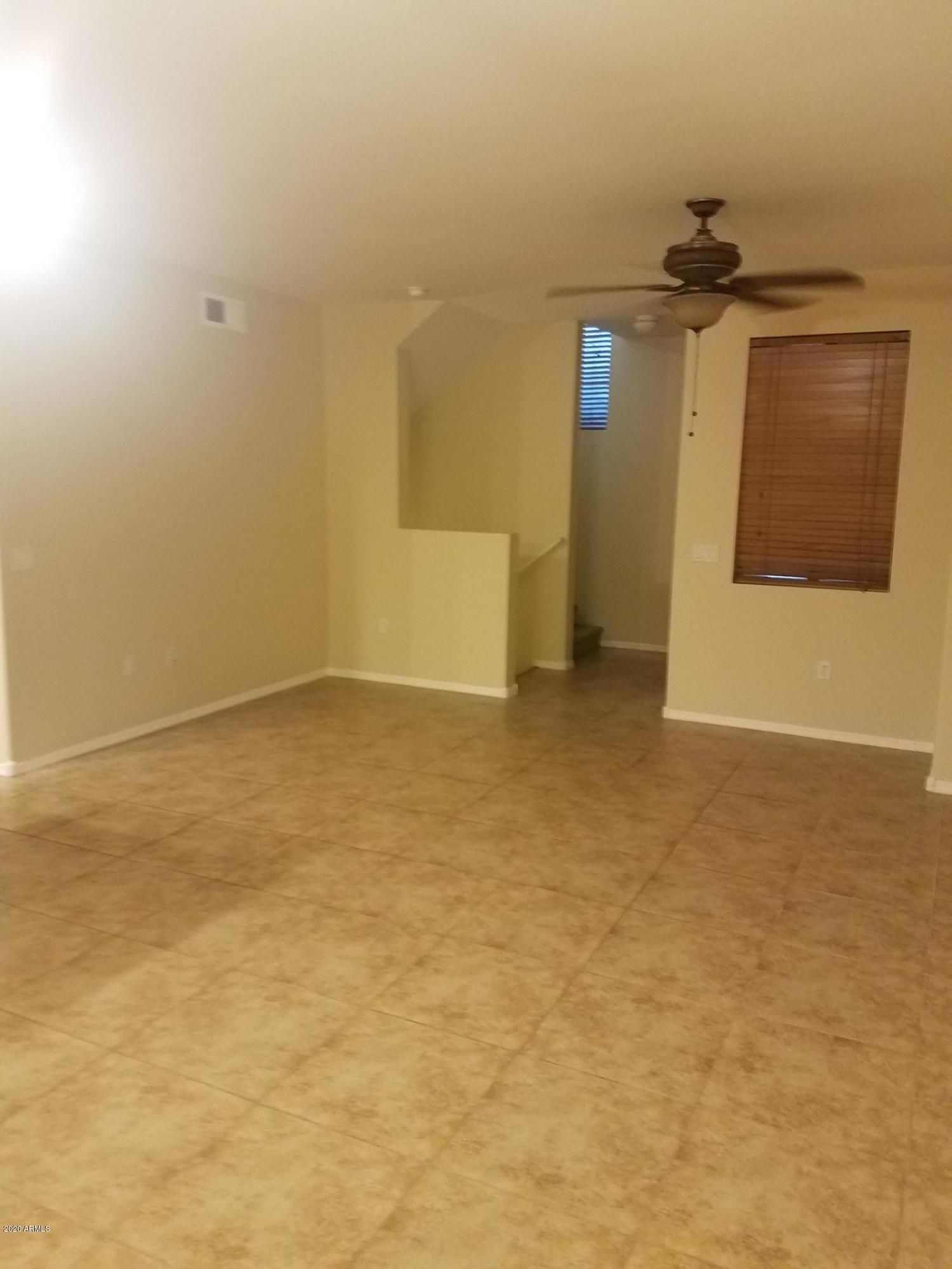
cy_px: 634
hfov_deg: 53.1
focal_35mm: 26
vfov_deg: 67.3
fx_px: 953
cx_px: 476
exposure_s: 1/15
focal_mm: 4.2
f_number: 1.7
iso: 250
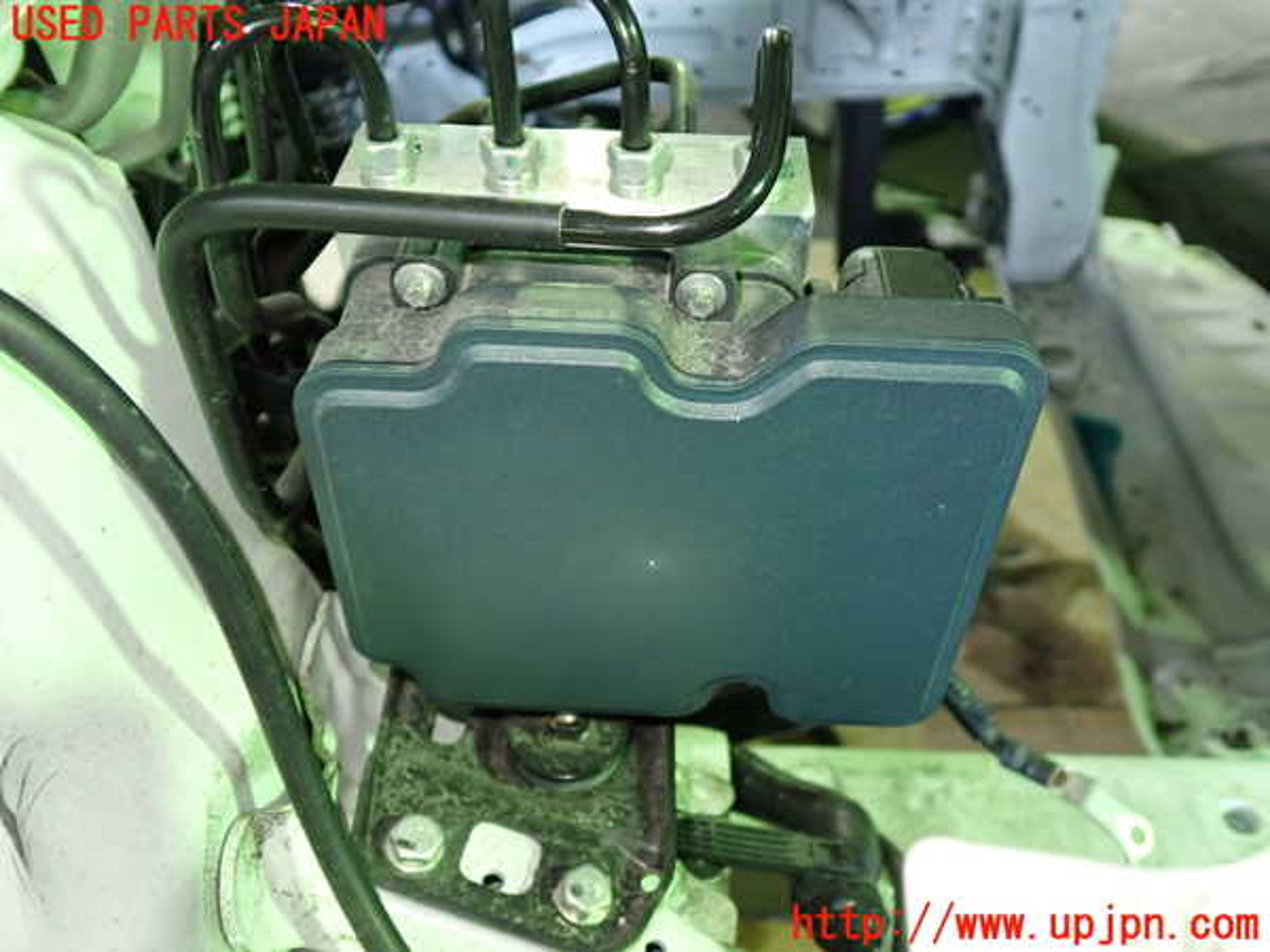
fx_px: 1101
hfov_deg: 60.0
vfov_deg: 46.8
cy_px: 476
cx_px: 635
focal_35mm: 30
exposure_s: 1/30
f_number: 2.3
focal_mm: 5.4
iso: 500
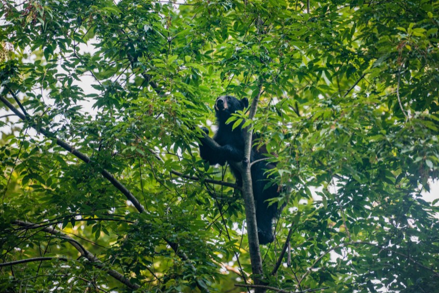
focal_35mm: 214
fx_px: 2610
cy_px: 145
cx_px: 233
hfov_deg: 9.6
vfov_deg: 6.4
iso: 800
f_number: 2.8
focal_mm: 200
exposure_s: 1/500
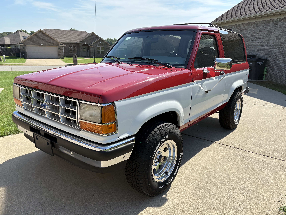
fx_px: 215
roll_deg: -0.9
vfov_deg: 53.1
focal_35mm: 26
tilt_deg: -14.9
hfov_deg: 67.3
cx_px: 143
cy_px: 108
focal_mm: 5.96
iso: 50
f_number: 1.6
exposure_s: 1/2141
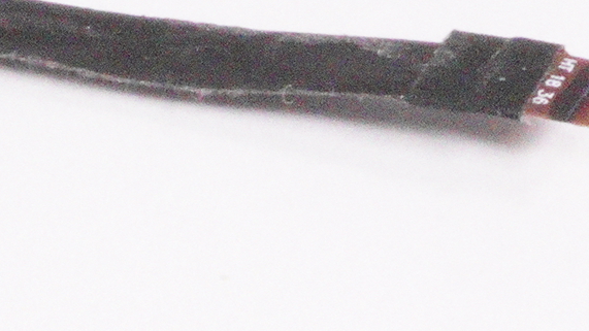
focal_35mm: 273
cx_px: 30
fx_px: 4259
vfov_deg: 4.4
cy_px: 481
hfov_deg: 7.9
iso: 12800
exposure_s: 1/200
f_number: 29
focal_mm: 33
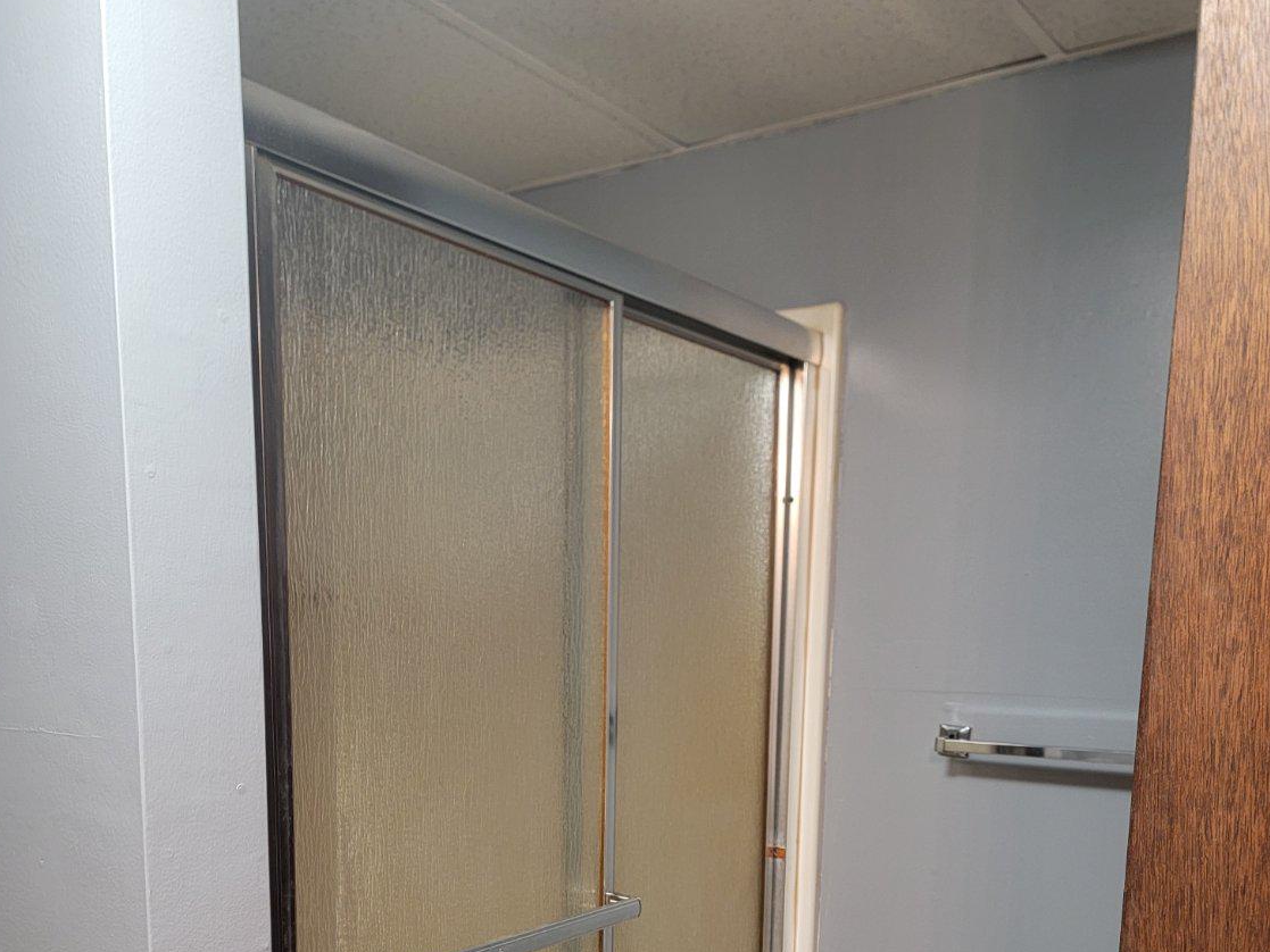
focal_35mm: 33
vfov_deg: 40.6
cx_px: 642
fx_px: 1211
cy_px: 800
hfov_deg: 55.3
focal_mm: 6.7
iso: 250
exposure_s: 1/40
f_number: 1.8
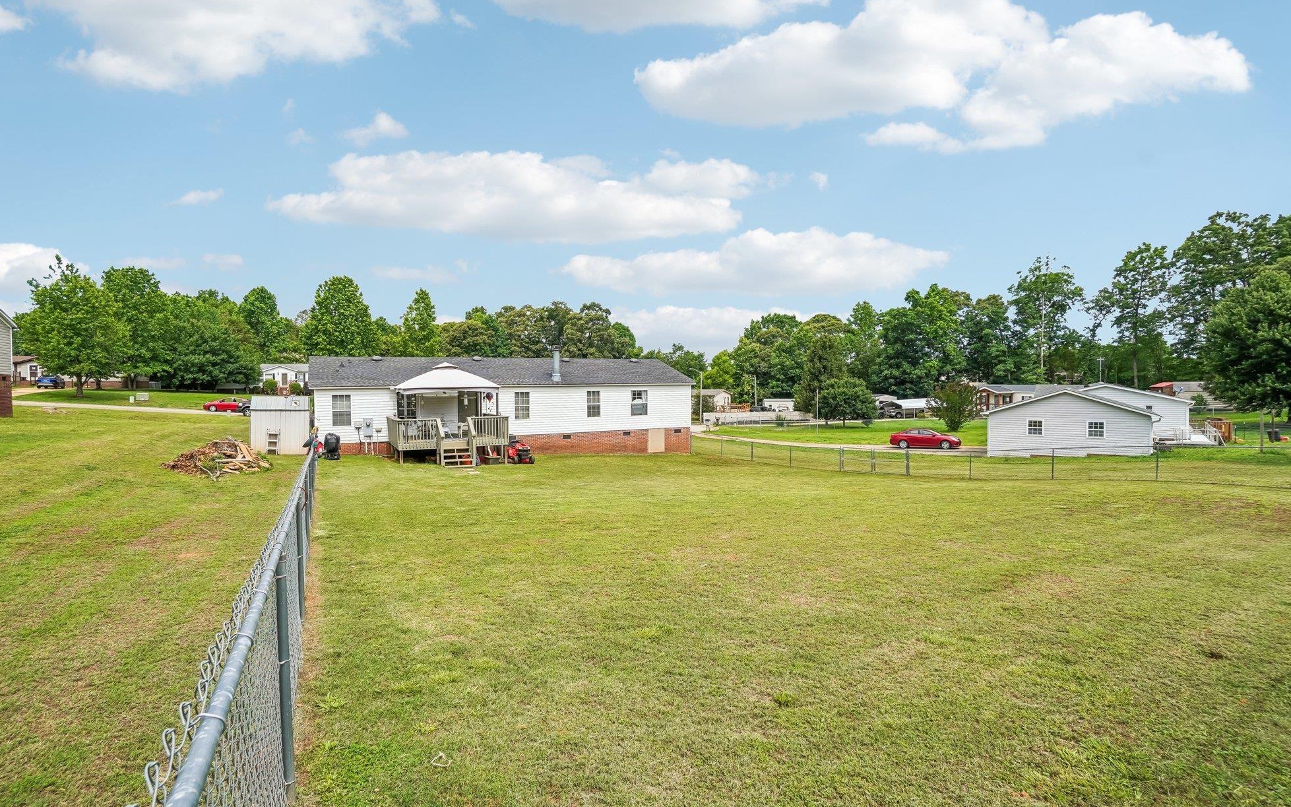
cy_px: 406
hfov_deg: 97.8
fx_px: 563
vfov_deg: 71.3
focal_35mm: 16
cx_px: 627
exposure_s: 1/250
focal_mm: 10
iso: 100
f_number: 8
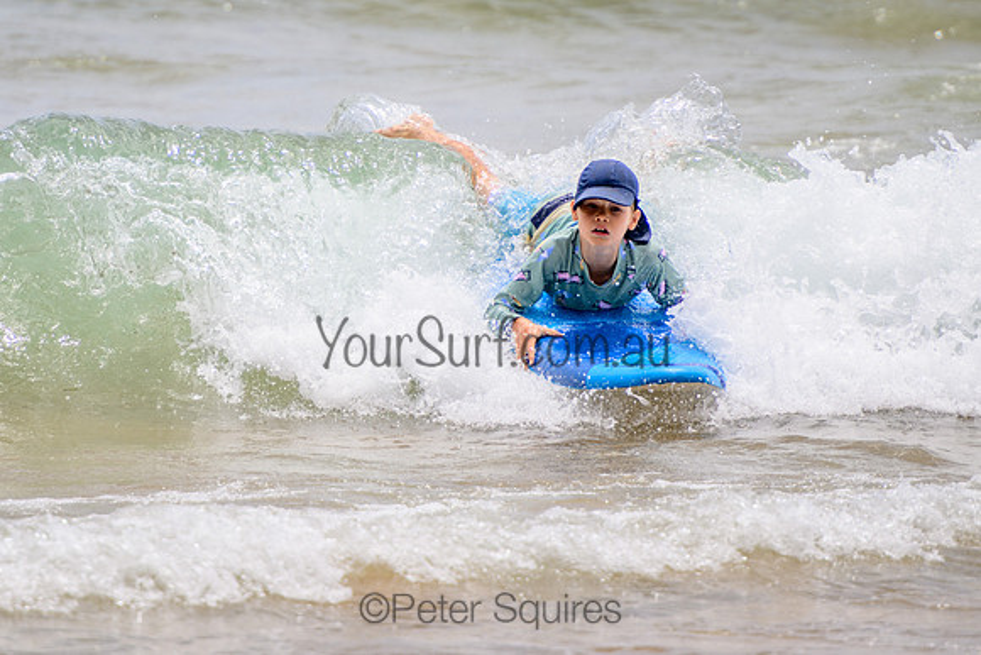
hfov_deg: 3.7
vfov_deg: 2.5
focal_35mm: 550
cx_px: 342
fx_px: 14987
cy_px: 238
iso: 250
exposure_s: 1/2000
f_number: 5.6
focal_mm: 400
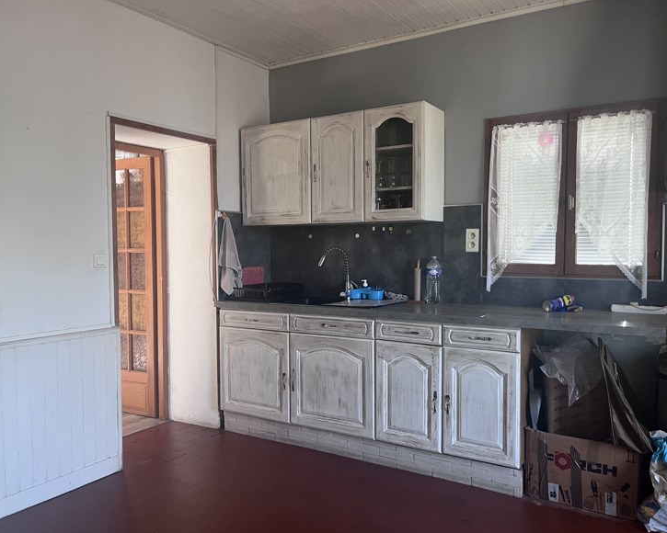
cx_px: 321
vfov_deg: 51.5
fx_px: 553
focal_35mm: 28
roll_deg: +0.7
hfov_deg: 62.2
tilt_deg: -2.6
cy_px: 267
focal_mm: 5.1
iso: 125
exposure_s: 1/72
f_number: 1.6
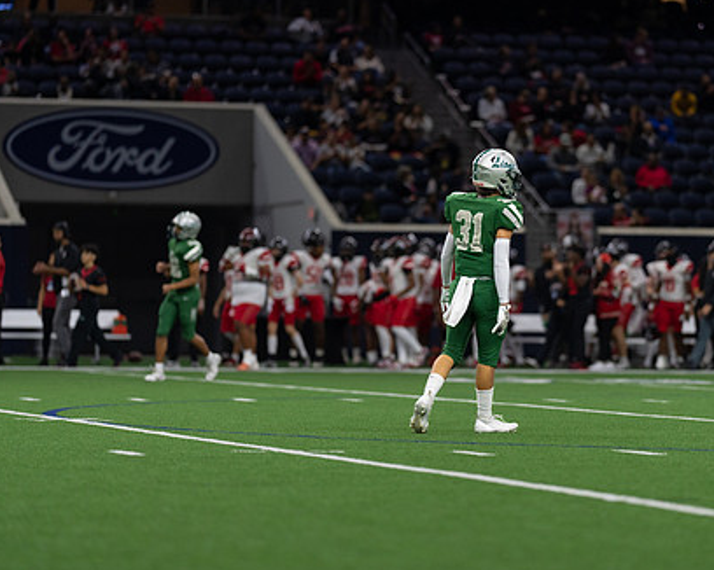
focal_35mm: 193
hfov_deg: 10.0
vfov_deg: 8.0
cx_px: 471
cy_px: 257
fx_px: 4076
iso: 1000
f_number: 1.8
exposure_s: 1/1250
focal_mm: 135
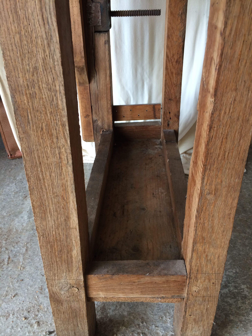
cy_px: 168
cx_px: 126
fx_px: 281
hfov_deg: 48.2
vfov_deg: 61.7
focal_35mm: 29
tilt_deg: -33.1
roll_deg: +1.9
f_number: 2.2
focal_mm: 4.15
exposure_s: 1/33
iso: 50
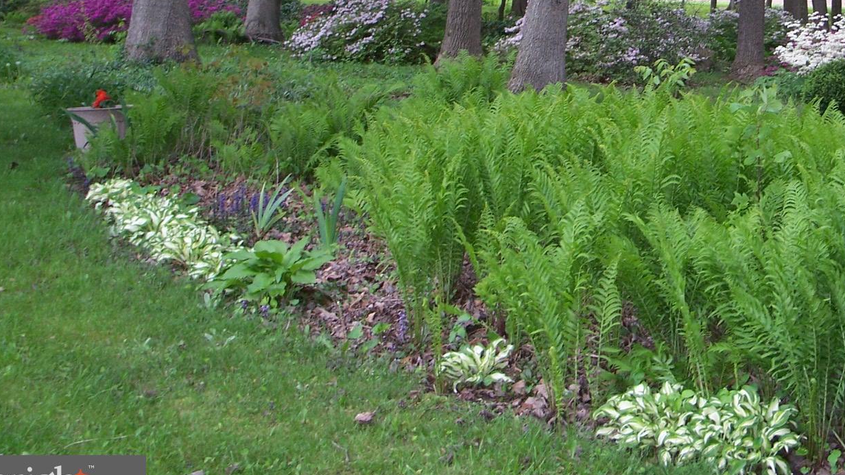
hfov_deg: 30.7
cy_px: -15
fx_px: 1501
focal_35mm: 67
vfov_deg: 17.5
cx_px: 677
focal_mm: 7.8
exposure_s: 1/60
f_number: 2.8
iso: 125
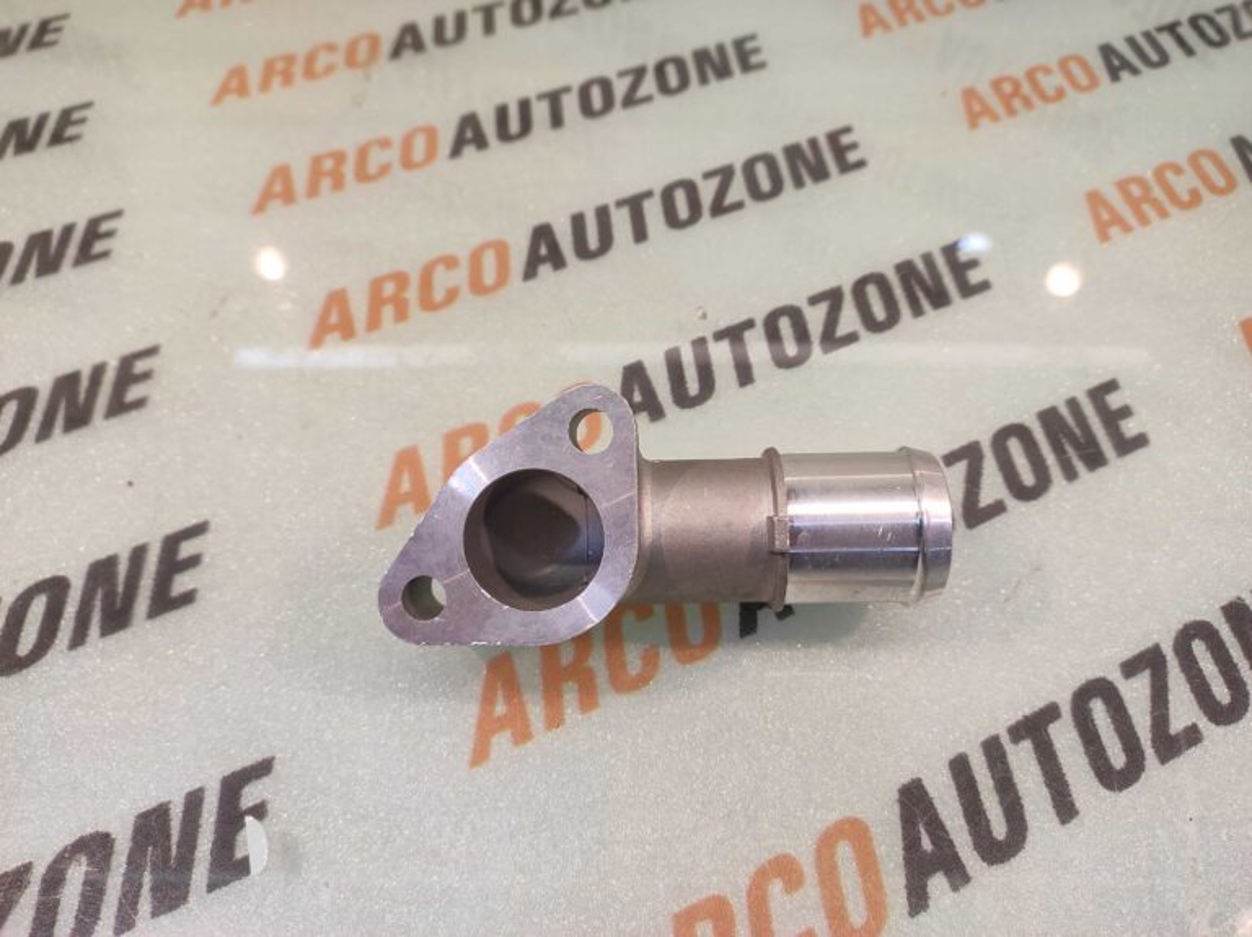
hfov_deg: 91.1
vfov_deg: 74.7
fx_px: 614
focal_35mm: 17
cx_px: 626
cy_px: 468
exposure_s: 1/50
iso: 260
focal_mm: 4.74
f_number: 1.79
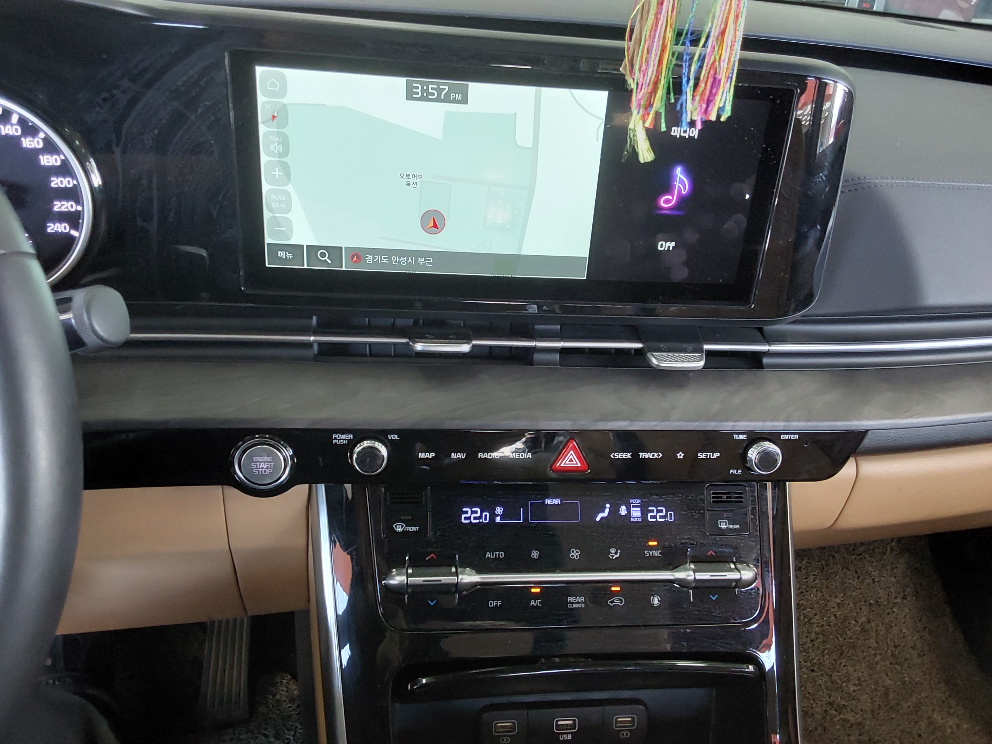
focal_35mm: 28
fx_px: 802
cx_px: 496
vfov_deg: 49.7
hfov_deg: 63.4
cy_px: 372
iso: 160
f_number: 1.9
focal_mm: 2.91
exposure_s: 1/60
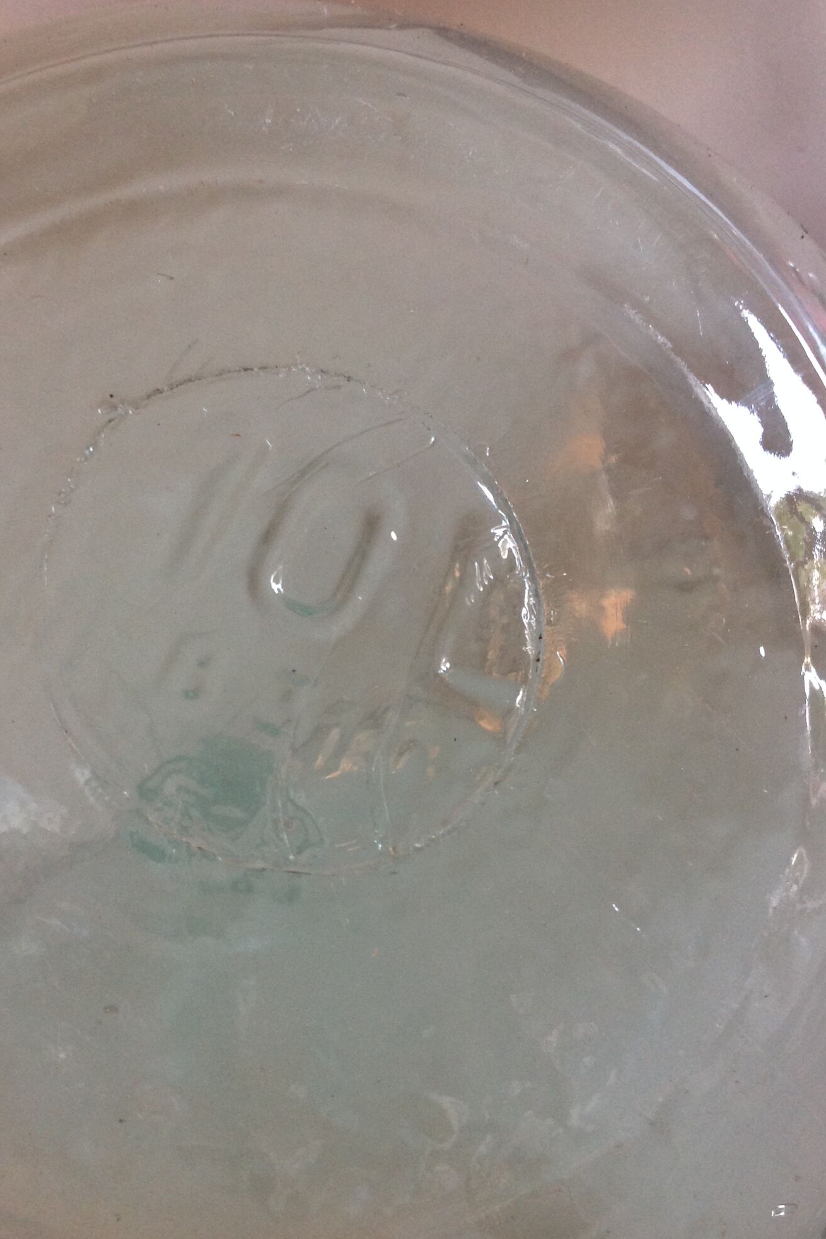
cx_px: 415
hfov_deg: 35.9
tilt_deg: -22.8
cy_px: 618
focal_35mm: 37
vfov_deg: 51.9
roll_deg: +26.3
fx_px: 1273
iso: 160
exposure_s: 1/17
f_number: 2.4
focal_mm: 4.28
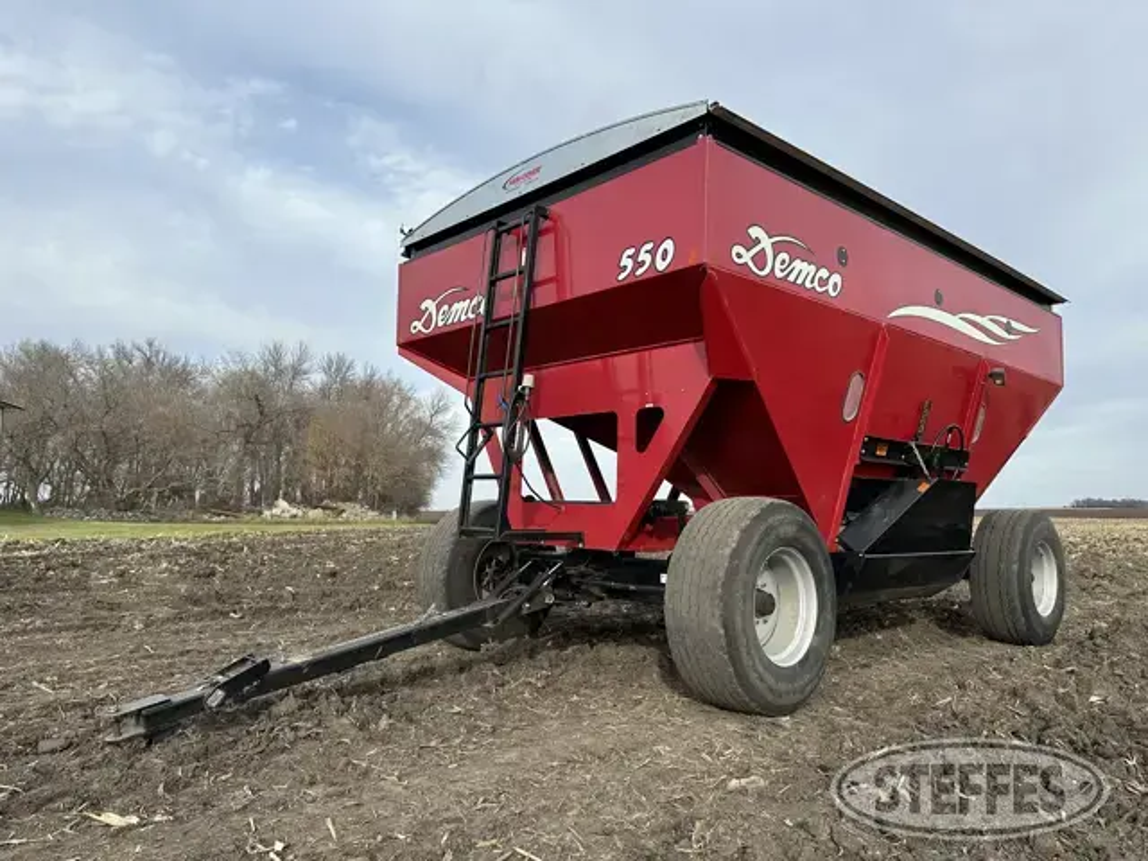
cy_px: 430
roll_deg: +0.5
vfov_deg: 56.8
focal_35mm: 24
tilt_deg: +4.3
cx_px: 574
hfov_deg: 71.6
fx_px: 796
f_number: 1.78
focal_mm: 6.86
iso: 80
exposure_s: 1/2732
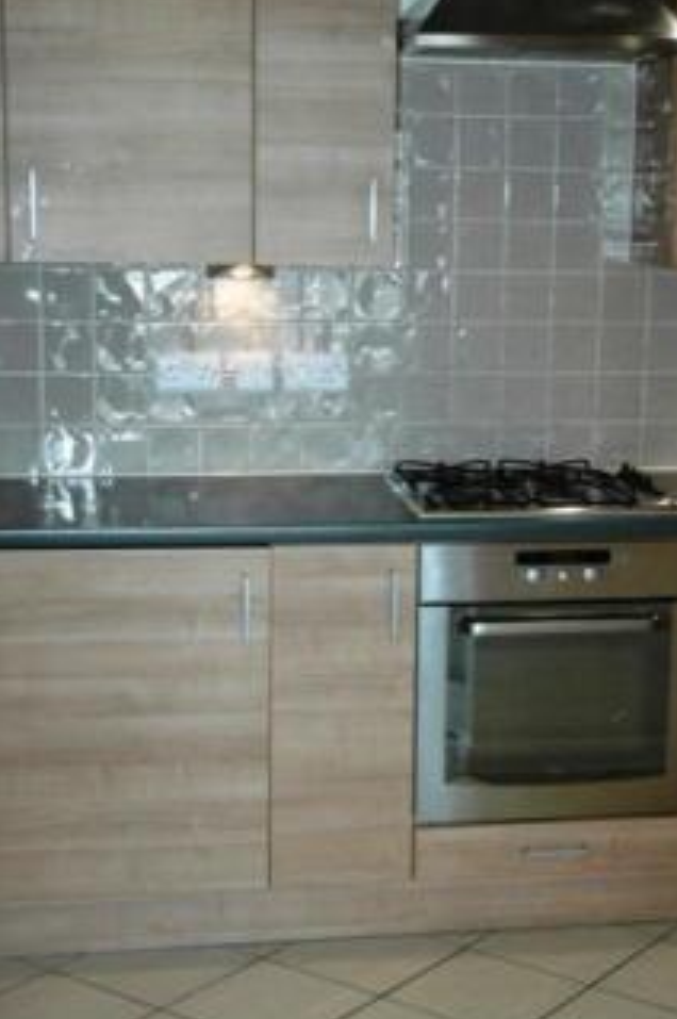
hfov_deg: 21.3
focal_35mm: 64
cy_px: 525
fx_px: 1800
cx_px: 406
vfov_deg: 31.6
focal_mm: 31
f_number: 4
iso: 400
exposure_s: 1/60
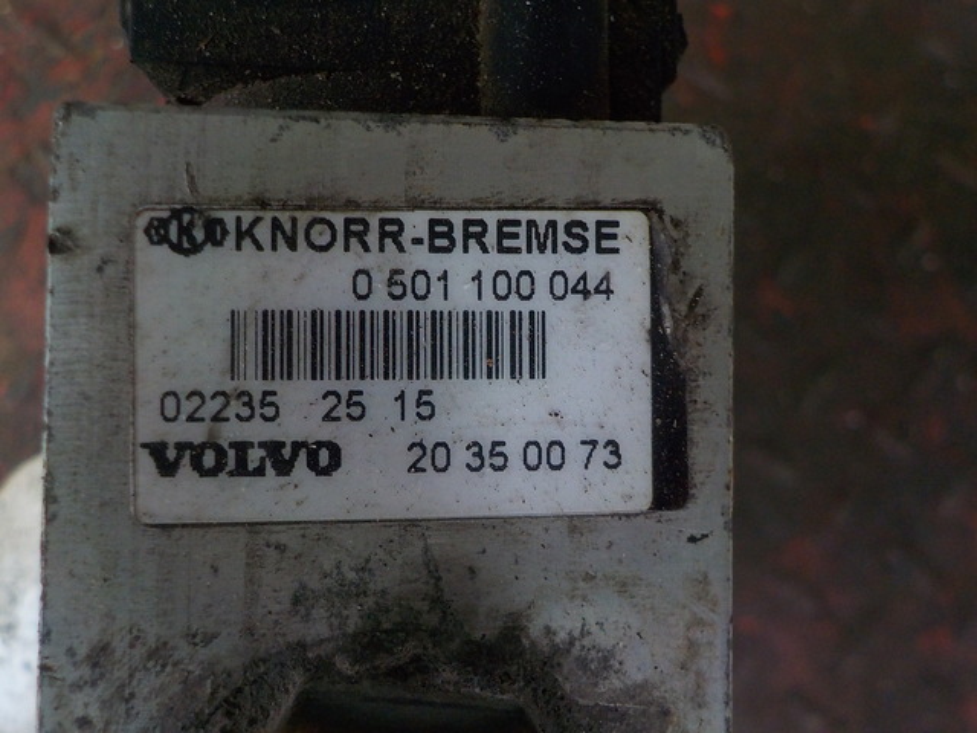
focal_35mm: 30
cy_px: 366
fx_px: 847
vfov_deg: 46.8
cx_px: 488
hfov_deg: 60.0
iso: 280
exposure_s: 1/30
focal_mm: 4.1
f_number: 3.3
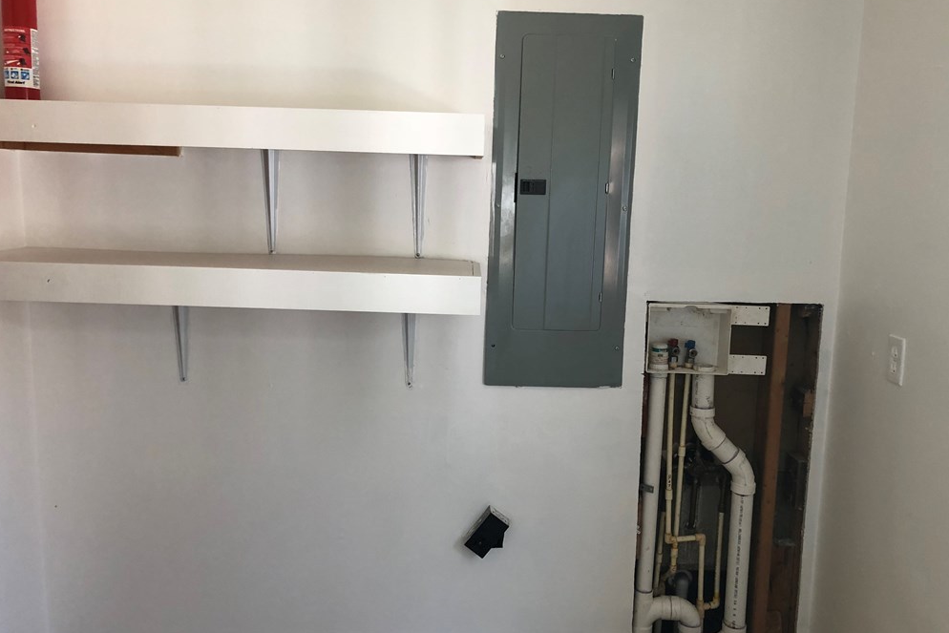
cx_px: 467
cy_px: 306
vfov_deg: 43.6
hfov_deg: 61.9
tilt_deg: -8.7
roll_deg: -0.5
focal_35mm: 30
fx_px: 791
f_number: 1.8
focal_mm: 4
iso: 40
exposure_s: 1/30
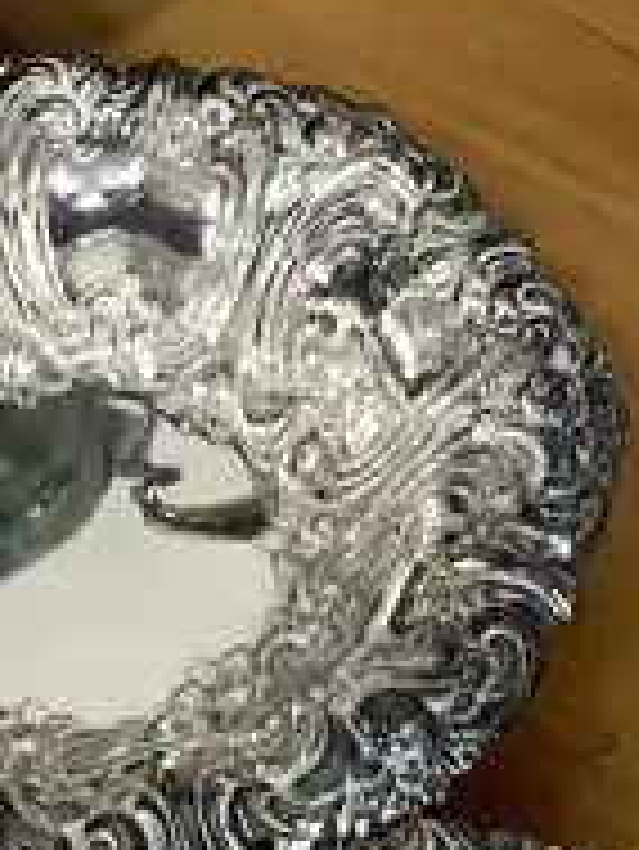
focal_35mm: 141
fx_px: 3467
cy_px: -22
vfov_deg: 13.8
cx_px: 72
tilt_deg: -42.9
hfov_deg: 10.5
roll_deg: +4.5
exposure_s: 1/50
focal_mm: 4.25
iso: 80
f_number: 1.8
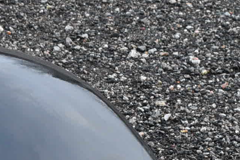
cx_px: 98
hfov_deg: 9.7
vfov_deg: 6.4
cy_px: 223
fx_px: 1415
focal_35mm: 212
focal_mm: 30
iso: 1250
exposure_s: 1/200
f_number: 7.1
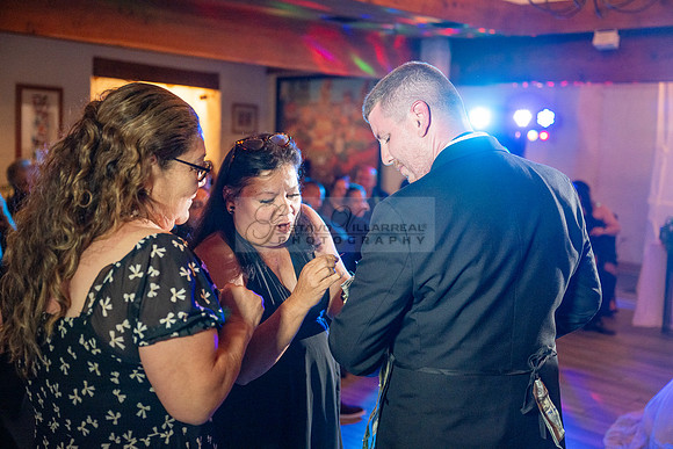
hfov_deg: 47.4
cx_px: 336
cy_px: 224
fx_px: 767
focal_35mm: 41
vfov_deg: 32.6
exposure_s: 1/160
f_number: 2.8
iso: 1600
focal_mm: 41
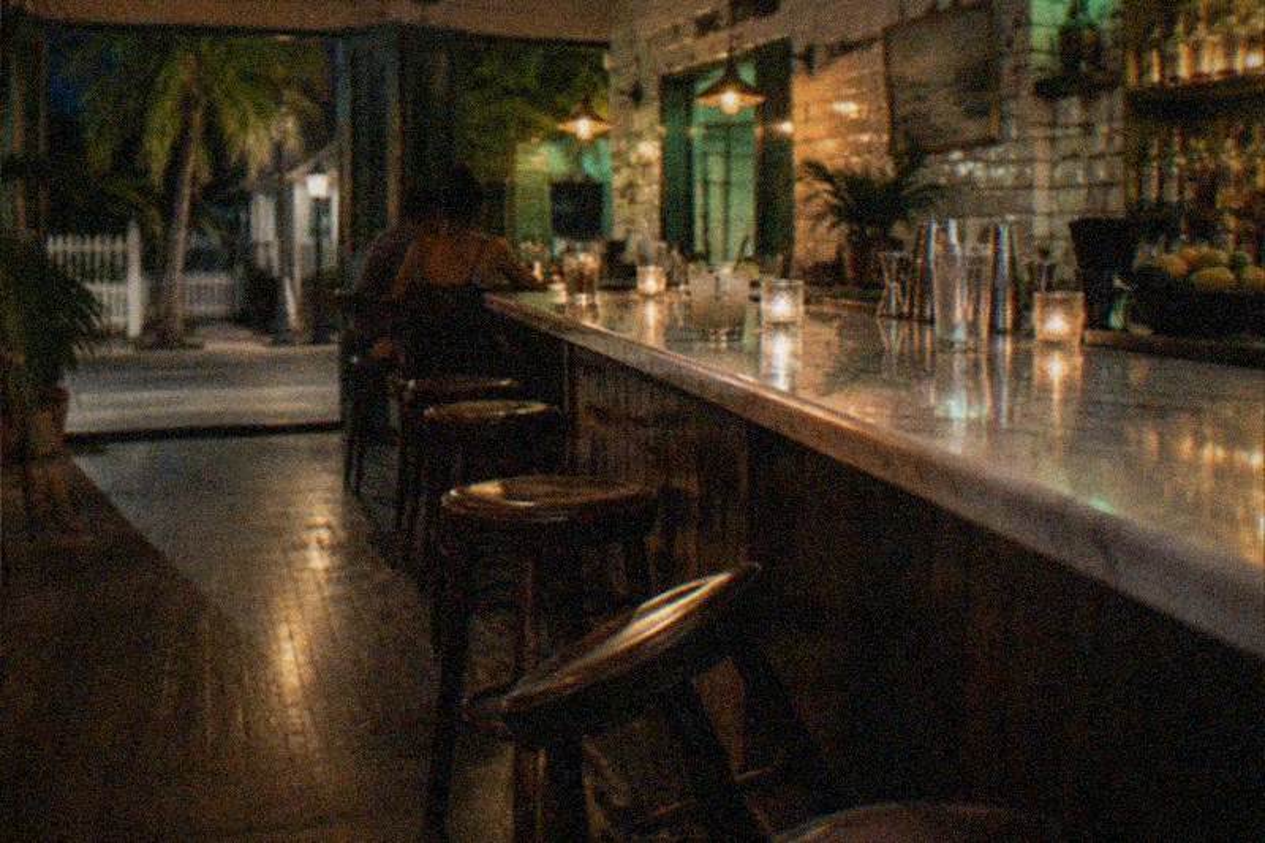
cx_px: 632
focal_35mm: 49
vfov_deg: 27.5
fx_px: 1721
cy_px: 422
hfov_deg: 40.4
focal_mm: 49
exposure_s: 1/100
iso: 4000
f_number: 3.2
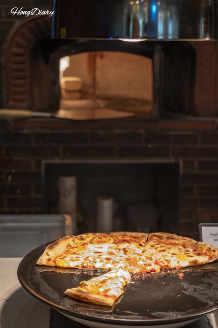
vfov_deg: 33.4
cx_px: 109
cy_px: 164
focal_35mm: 60
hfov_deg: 22.6
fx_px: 545
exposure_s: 1/160
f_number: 5.6
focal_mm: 60
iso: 2000
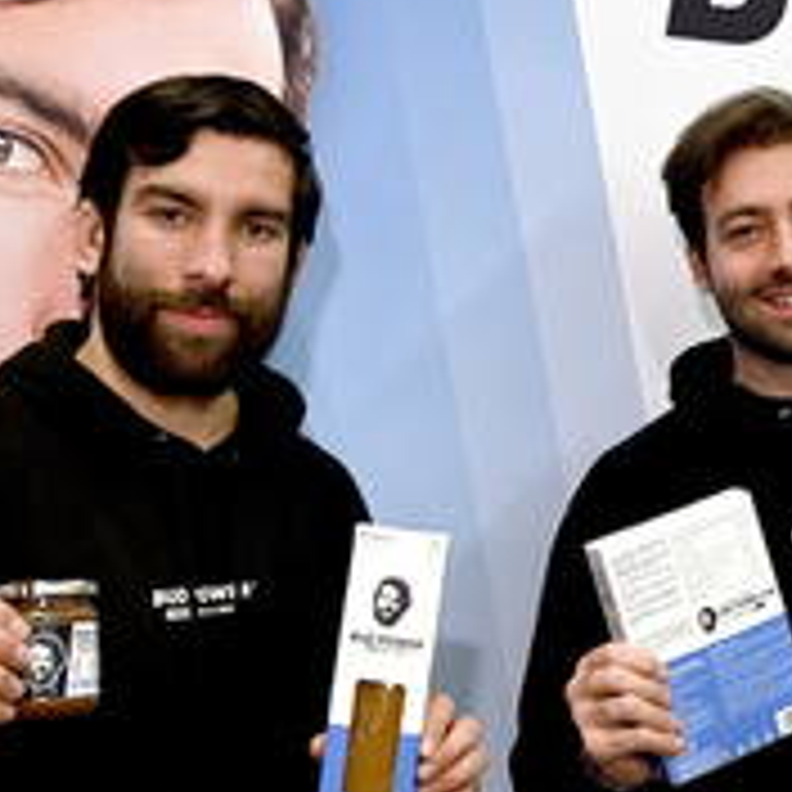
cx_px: 605
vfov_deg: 27.3
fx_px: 1631
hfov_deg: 26.9
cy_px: 387
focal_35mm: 63
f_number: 4.8
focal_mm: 29
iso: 1600
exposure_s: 1/90
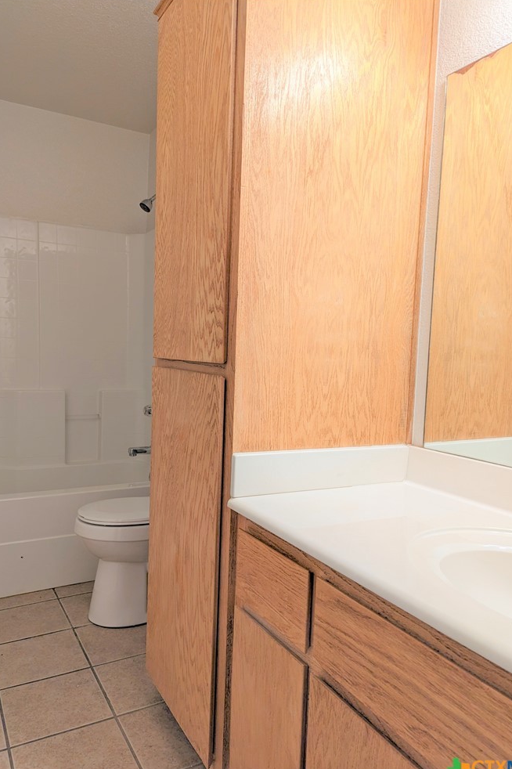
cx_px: 259
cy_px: 396
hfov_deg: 49.5
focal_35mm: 26
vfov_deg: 69.4
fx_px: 555
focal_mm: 6.81
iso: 51
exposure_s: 1/47.7
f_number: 1.85
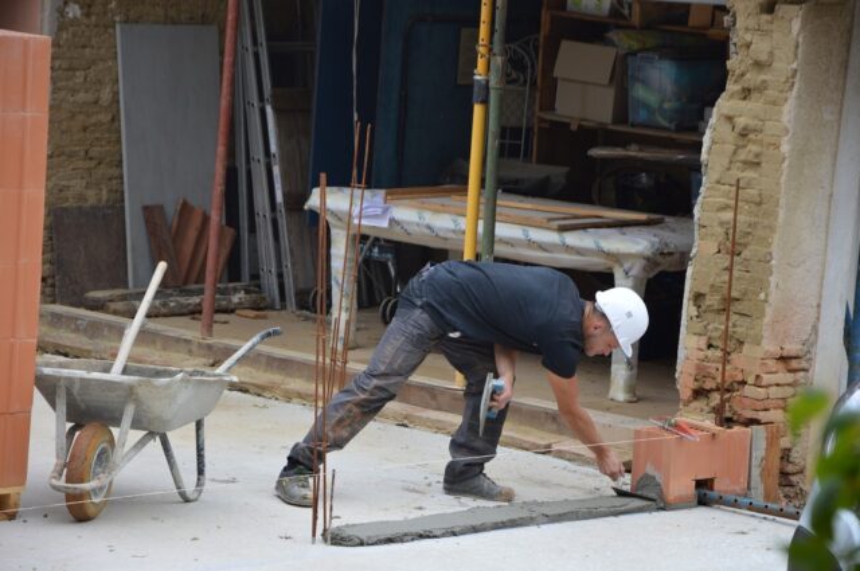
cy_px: 286
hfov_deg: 13.1
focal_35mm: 158
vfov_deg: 8.7
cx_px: 430
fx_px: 3758
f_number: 5.6
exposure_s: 1/125
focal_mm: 105
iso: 125
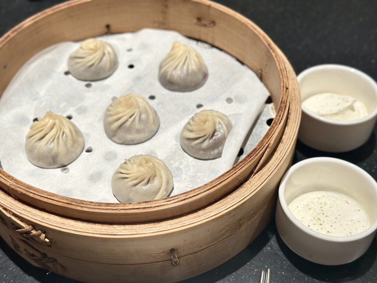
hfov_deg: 39.7
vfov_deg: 30.3
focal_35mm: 48
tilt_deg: -47.2
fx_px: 523
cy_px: 142
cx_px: 188
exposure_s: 1/60
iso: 125
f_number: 1.78
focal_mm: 6.86
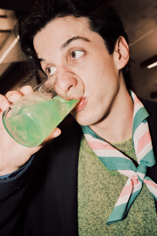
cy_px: 118
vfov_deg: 54.4
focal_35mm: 35
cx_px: 78
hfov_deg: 37.9
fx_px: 229
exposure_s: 1/160
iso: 500
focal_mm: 23
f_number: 5
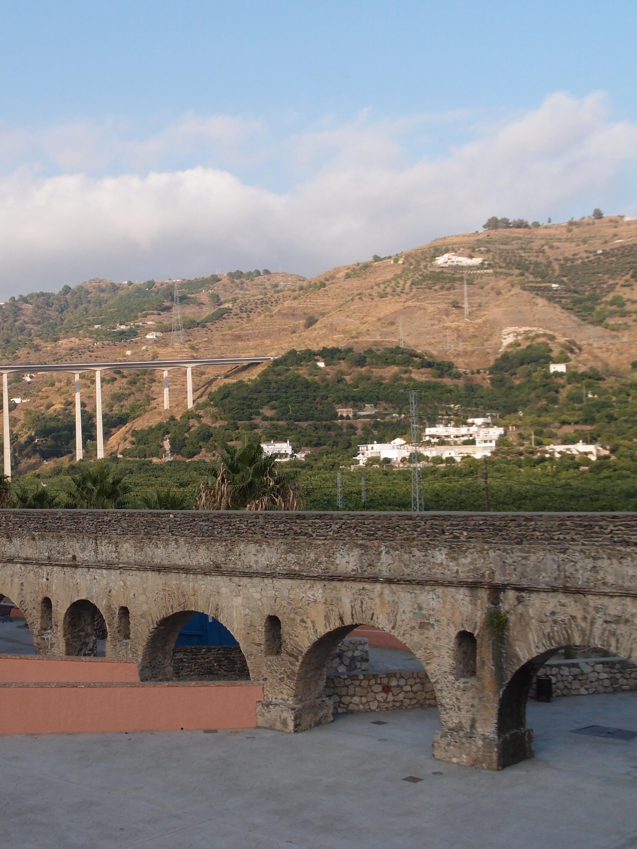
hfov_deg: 30.6
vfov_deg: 41.2
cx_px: 113
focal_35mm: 46
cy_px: 425
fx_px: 1129
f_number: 3.5
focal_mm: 7.41
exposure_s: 1/640
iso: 100
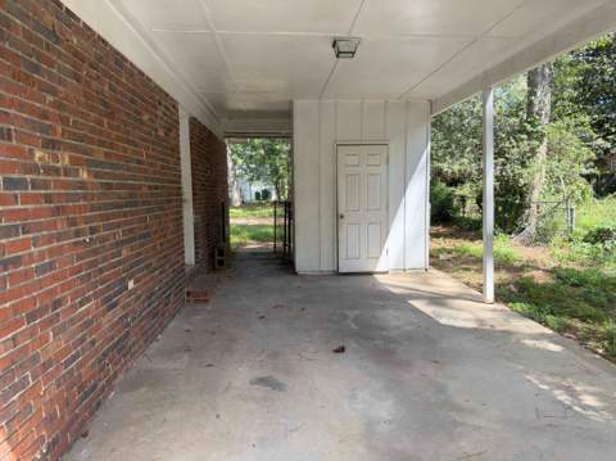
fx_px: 427
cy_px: 230
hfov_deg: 71.7
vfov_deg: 56.7
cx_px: 308
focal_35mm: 24
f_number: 1.8
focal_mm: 6.93
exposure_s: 1/855
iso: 100
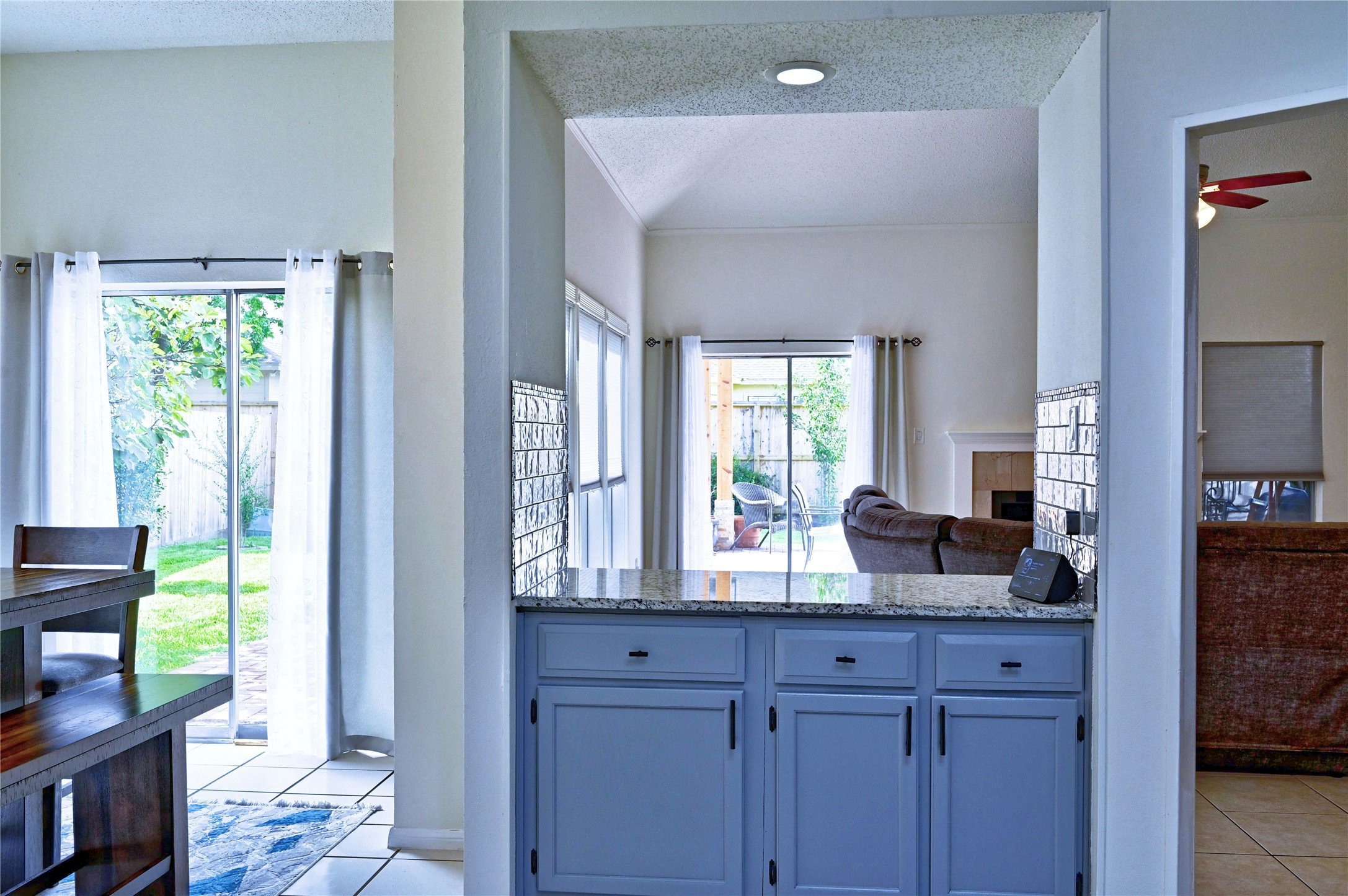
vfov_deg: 43.5
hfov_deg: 62.0
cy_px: 448
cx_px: 674
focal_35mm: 30
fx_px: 1122
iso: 400
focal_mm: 30
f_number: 8
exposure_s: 1/100
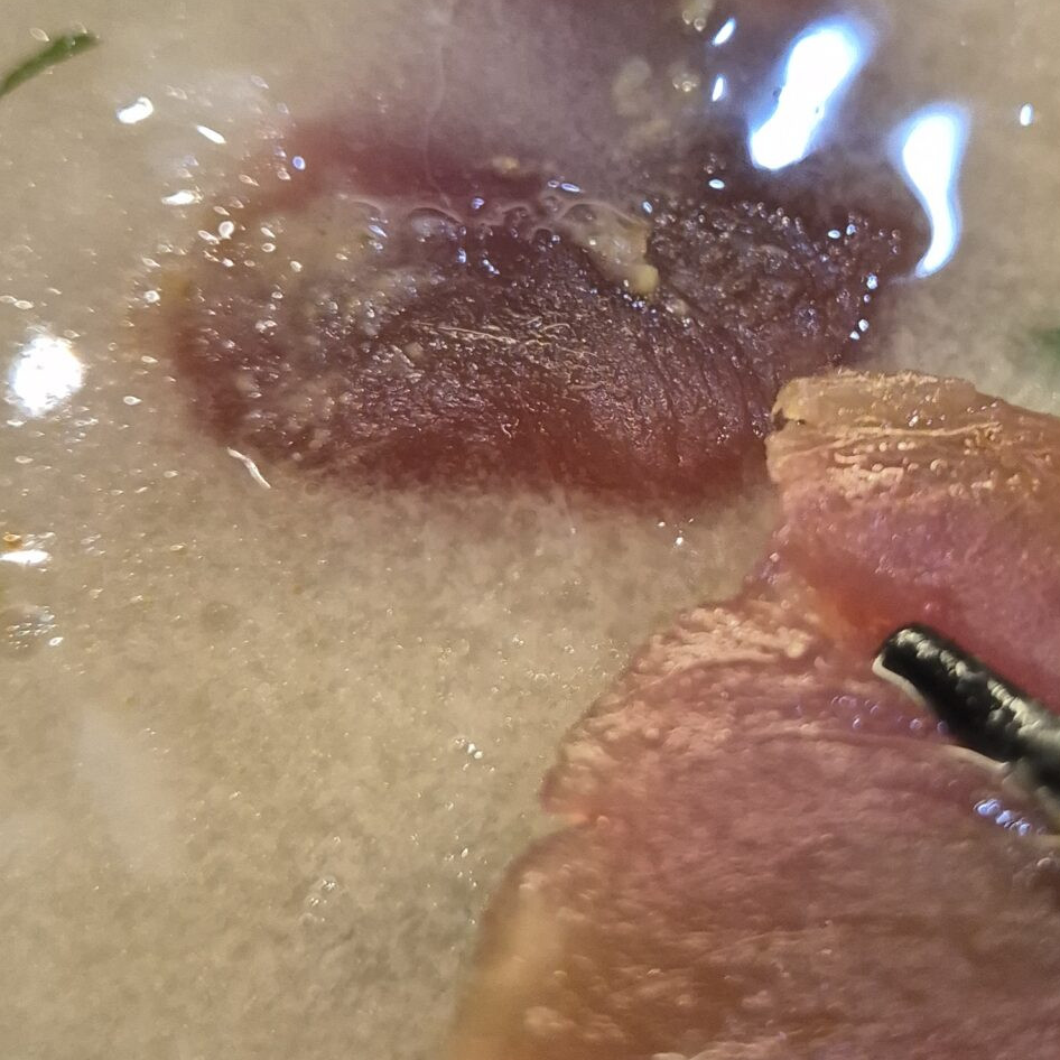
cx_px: 717
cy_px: 459
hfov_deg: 30.8
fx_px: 1905
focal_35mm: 55
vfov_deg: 31.1
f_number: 1.8
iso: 500
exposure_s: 1/120
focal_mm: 5.4
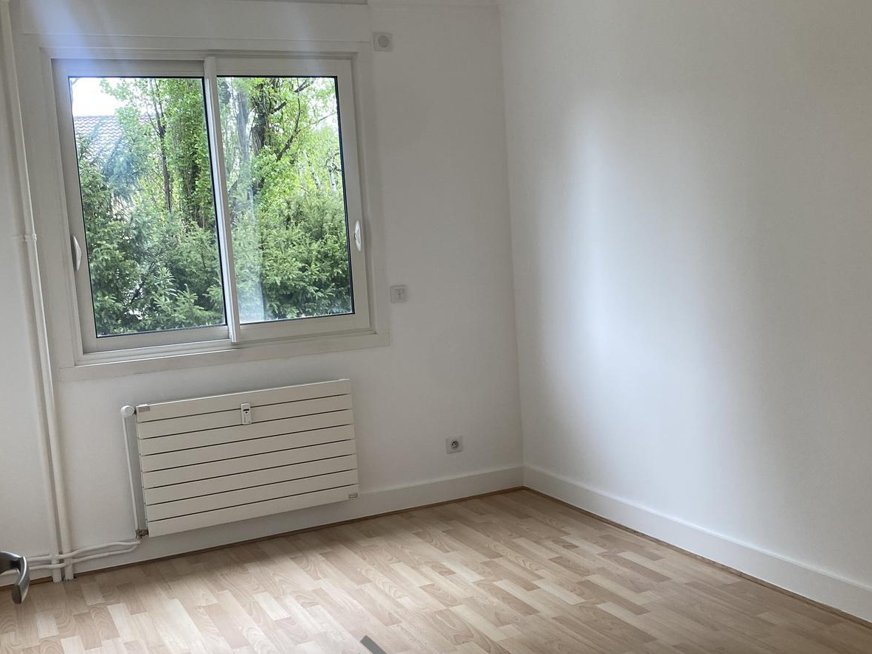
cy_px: 360
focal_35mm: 38
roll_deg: +3.4
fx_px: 957
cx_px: 421
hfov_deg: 49.0
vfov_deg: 37.7
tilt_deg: -8.1
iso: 80
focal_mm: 4.25
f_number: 1.8
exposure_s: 1/100
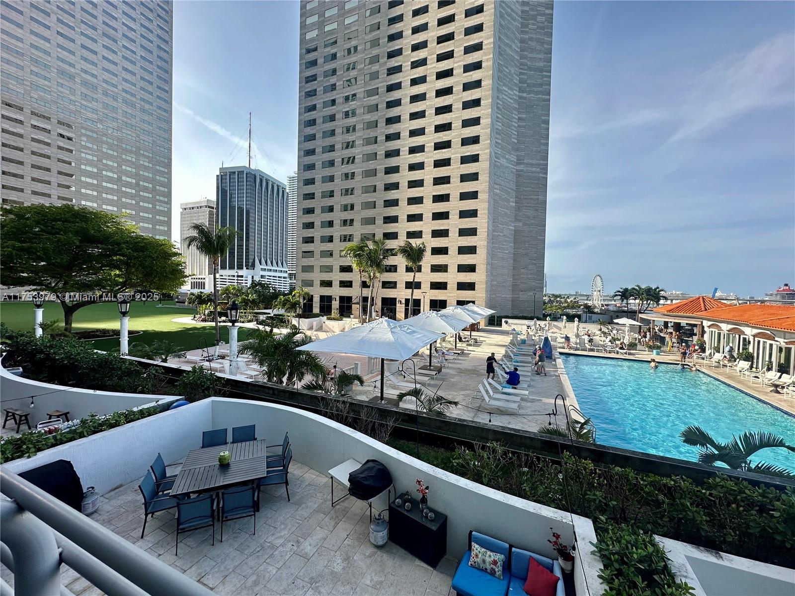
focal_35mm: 14
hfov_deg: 102.1
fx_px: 322
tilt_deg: -1.2
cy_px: 298
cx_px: 398
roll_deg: -2.2
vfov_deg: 85.7
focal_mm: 2.22
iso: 40
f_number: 2.2
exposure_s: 1/759
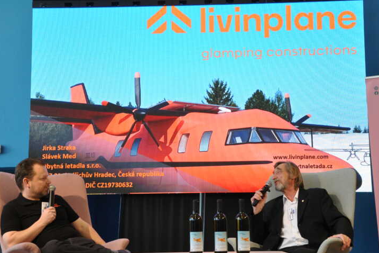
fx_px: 616
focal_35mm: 59
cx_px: 200
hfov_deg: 34.2
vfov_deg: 23.2
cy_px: 128
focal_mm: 35
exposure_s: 1/80
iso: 1250
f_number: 9
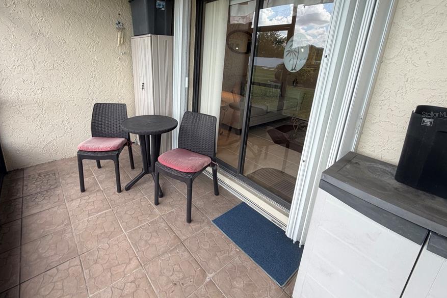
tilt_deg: -15.5
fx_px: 211
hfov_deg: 92.7
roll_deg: -2.2
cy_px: 114
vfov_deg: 69.5
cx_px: 192
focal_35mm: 17
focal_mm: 2.22
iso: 40
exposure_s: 1/121
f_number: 2.2
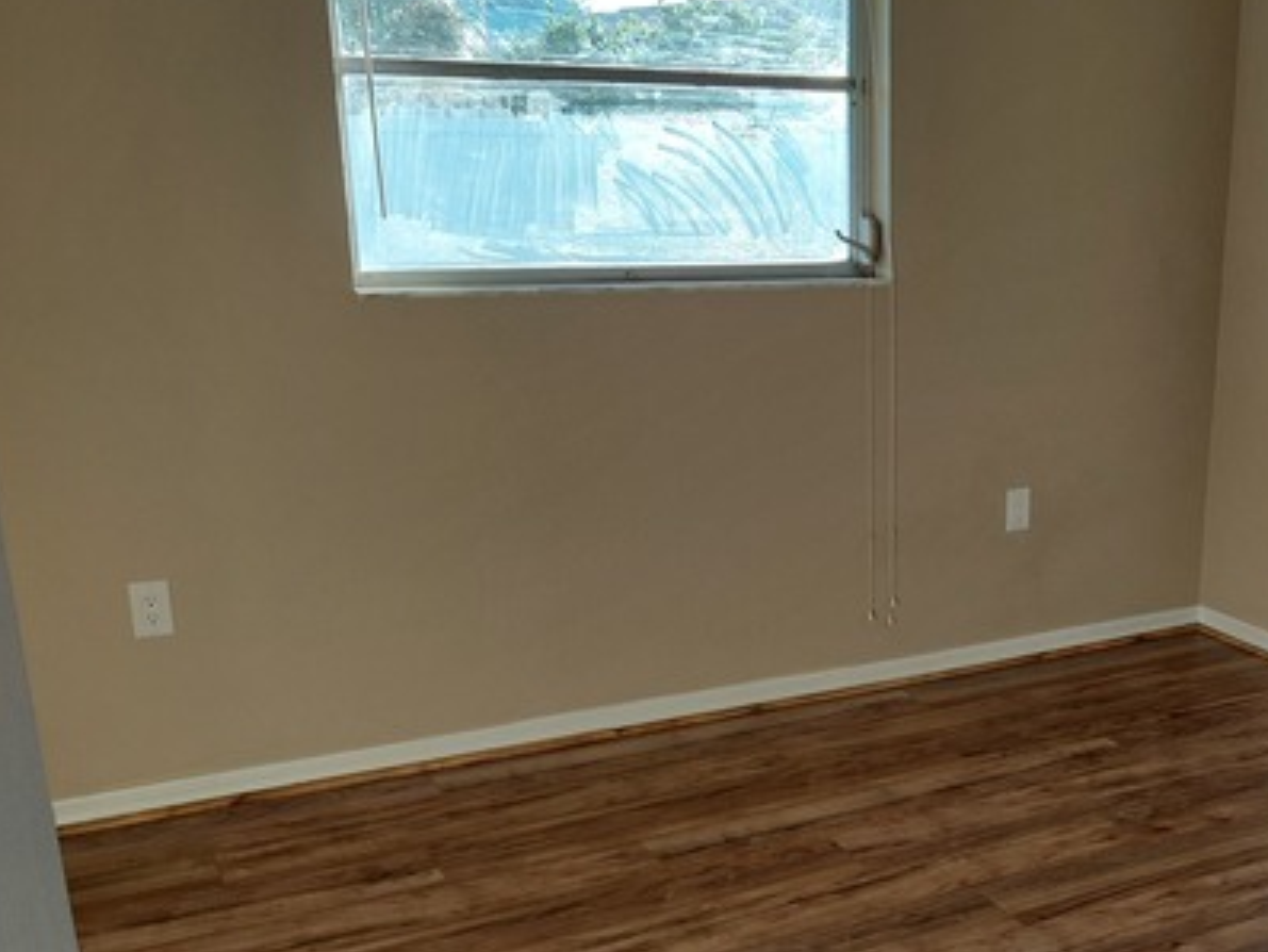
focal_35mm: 42
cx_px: 947
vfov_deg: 33.7
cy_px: 703
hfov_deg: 43.4
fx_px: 1539
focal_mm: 4.69
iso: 80
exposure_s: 1/120
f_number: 1.8
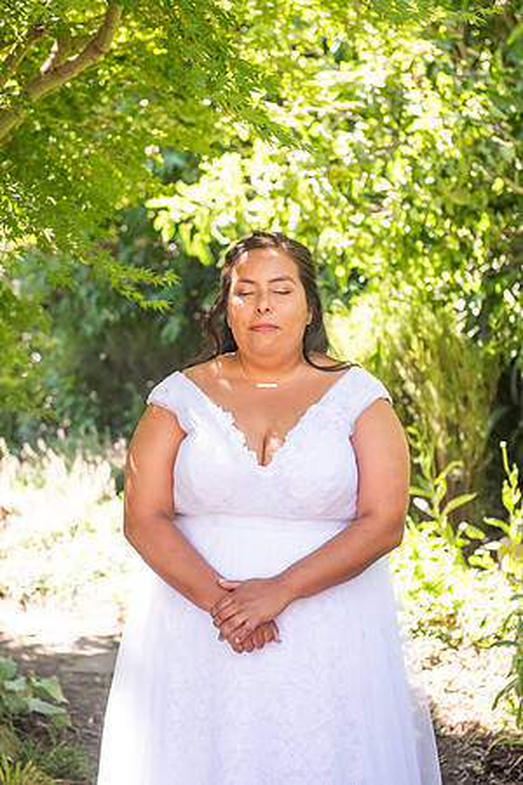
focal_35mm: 70
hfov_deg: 19.5
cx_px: 262
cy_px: 392
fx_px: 1525
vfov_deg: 28.8
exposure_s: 1/500
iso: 640
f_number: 4
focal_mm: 70
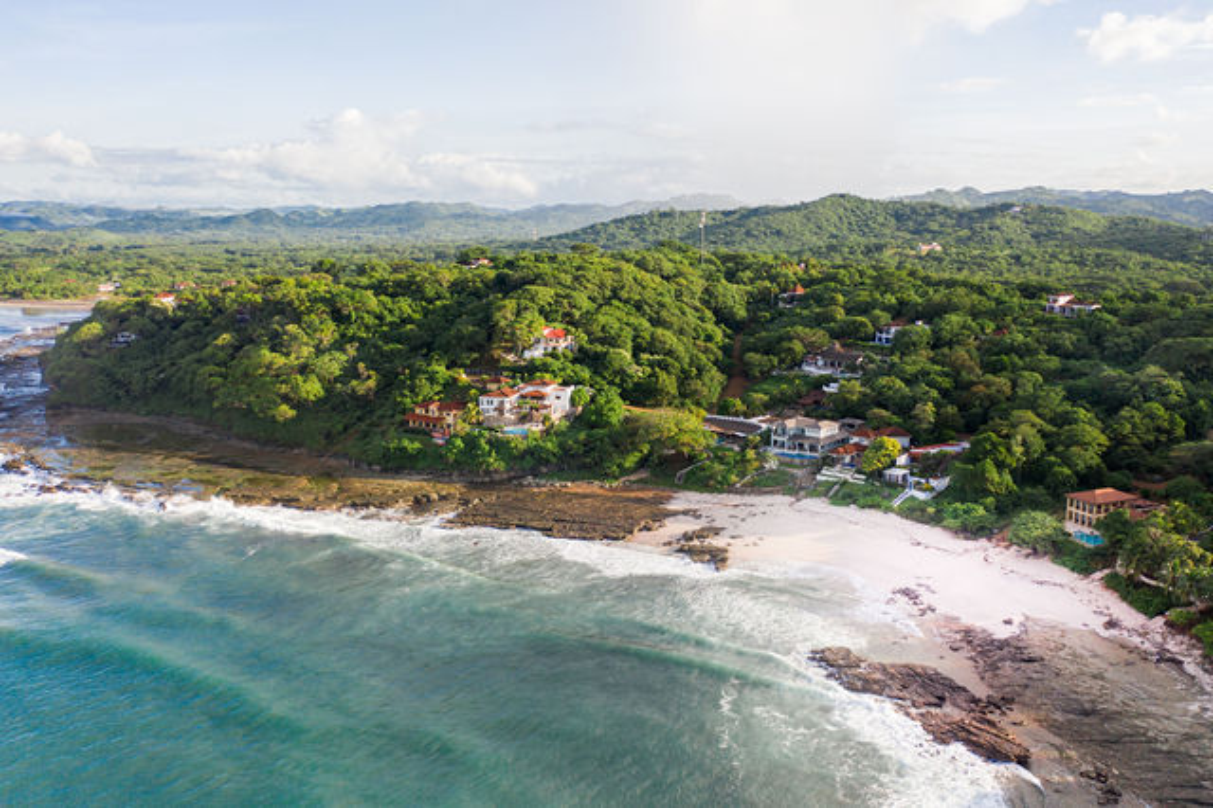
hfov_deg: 65.5
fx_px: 943
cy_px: 404
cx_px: 606
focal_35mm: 28
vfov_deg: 46.4
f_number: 2.8
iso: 100
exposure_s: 1/120
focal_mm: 10.26
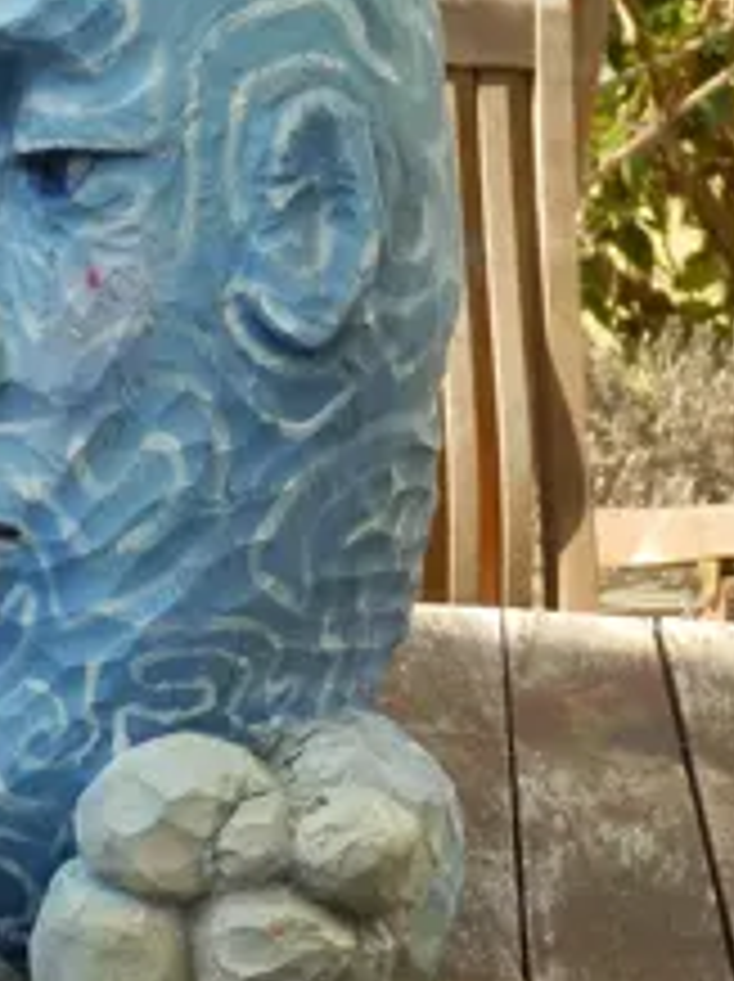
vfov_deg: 16.9
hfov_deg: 12.7
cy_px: 268
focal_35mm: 116
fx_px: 3286
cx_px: 95
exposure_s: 1/100
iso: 80
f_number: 4.6
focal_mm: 11.2
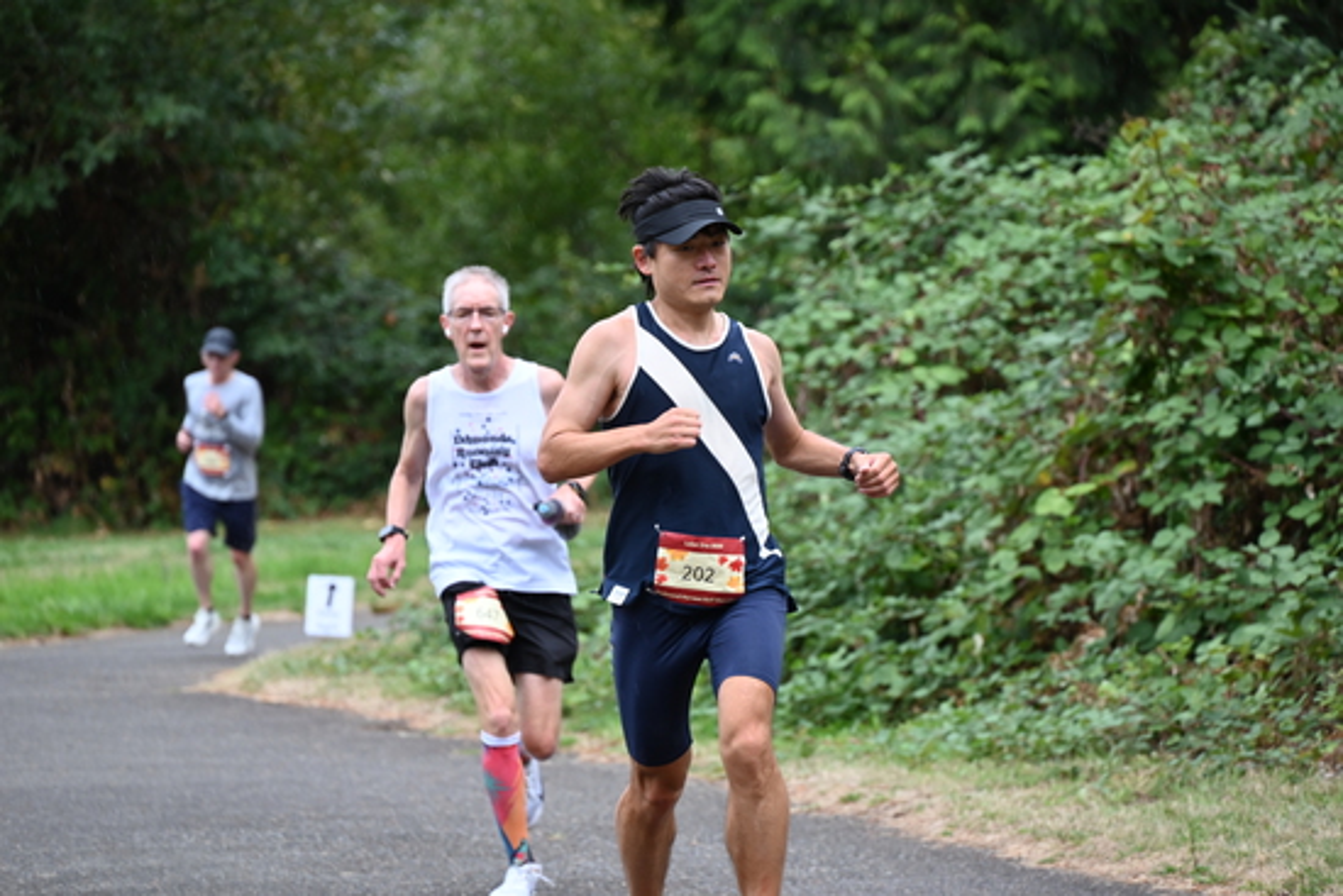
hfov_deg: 10.3
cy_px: 448
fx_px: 7463
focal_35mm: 200
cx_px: 672
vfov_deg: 6.9
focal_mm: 200
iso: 800
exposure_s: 1/250
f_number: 6.3
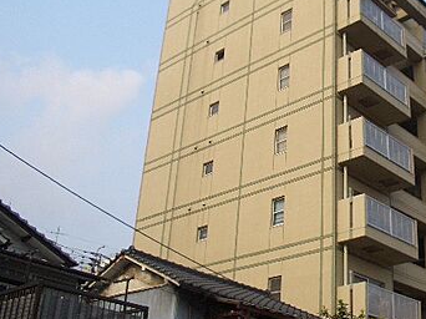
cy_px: 124
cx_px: 296
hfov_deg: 36.3
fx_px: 639
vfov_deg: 27.9
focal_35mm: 52
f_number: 4.3
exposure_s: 1/500
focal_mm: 5.8
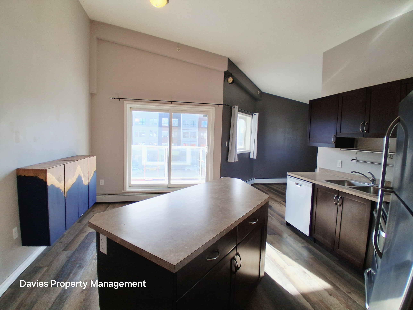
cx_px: 206
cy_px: 155
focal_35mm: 17
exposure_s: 1/161
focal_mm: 1.4
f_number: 2.2
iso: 50
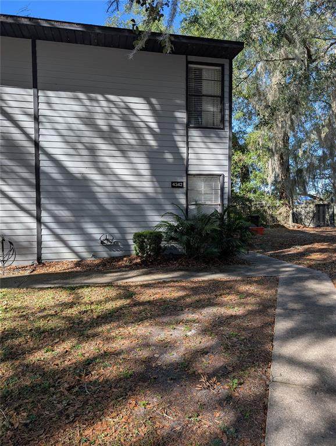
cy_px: 223
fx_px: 310
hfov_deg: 56.9
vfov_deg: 71.5
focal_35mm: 24
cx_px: 168
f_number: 1.68
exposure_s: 1/363
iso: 19
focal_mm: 6.9
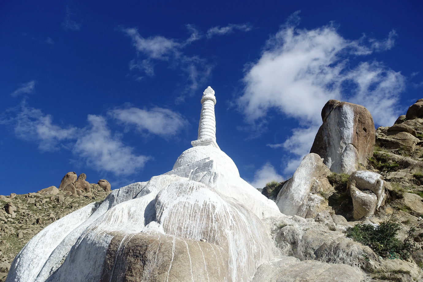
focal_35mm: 43
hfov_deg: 45.4
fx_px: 505
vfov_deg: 31.2
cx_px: 212
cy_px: 141
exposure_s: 1/200
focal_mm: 15.94
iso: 125
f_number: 4
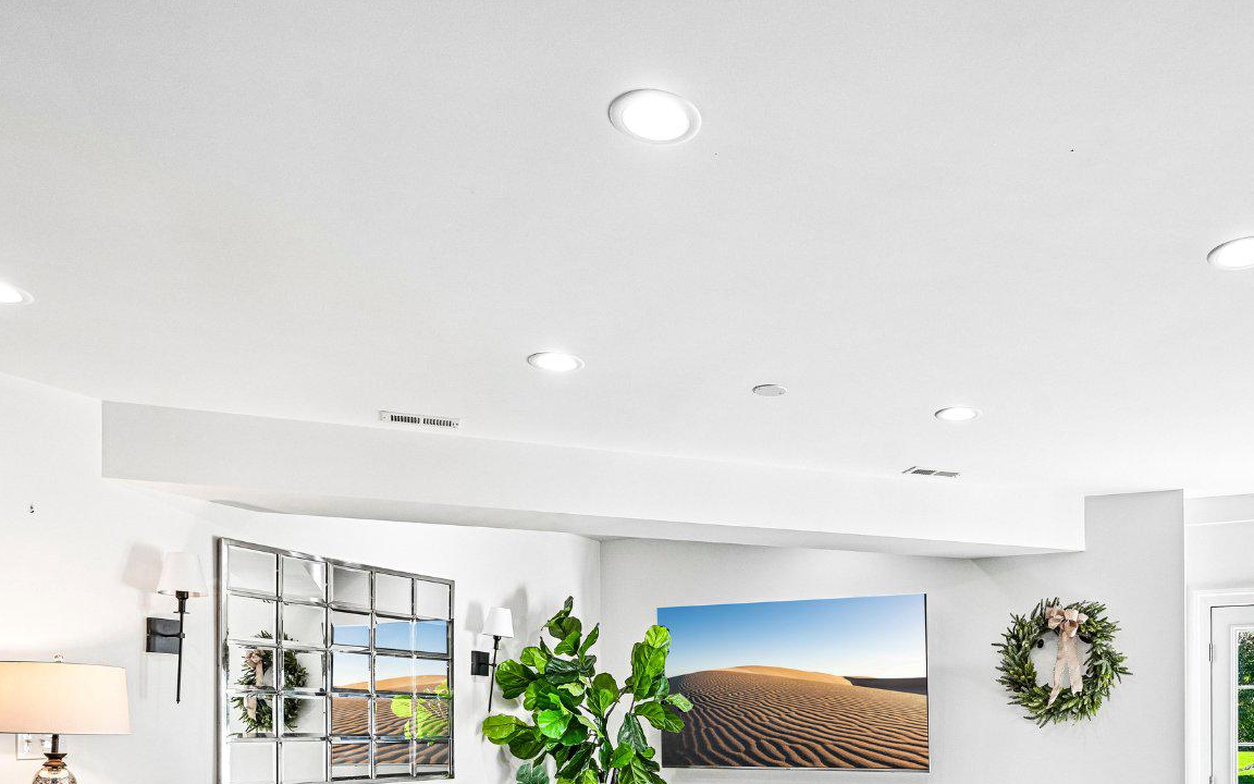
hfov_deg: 63.3
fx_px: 991
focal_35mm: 29
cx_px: 815
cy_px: 730
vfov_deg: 39.5
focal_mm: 16
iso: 800
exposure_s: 1/125
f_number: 8
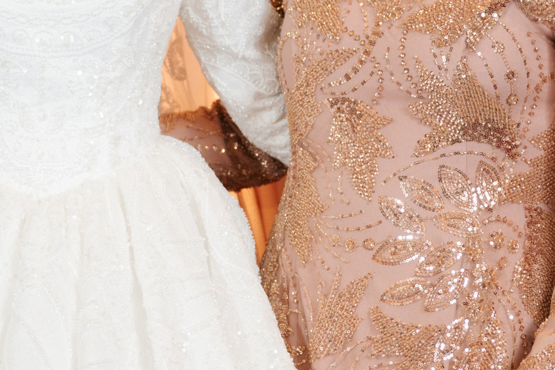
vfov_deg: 5.3
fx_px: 3992
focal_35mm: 259
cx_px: 41
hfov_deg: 7.9
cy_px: -6
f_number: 2.8
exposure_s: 1/200
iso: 320
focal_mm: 83
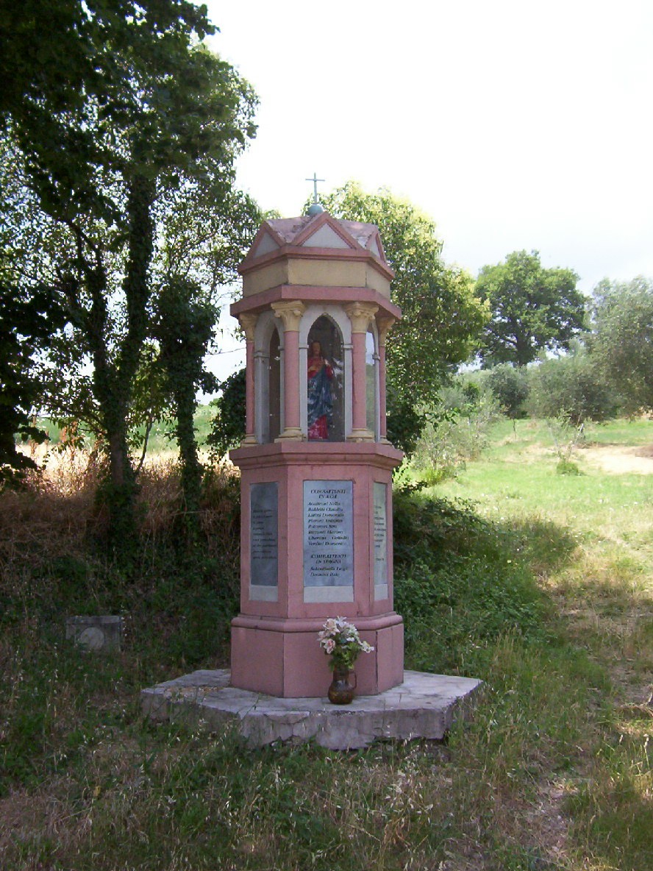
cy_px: 436
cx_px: 326
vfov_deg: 51.4
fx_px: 905
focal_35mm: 36
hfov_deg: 39.7
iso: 100
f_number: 2.76
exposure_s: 1/994
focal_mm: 5.54
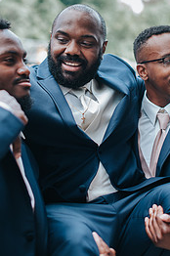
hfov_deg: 15.8
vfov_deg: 23.4
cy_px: 59
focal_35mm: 86
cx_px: 100
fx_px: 611
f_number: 2.2
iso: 320
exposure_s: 1/640
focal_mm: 50
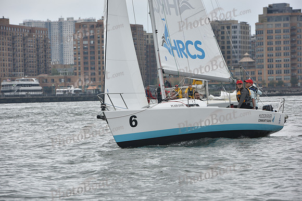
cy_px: 100
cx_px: 151
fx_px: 1678
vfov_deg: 6.9
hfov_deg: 10.3
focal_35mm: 200
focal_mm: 200
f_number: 10
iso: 400
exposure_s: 1/800
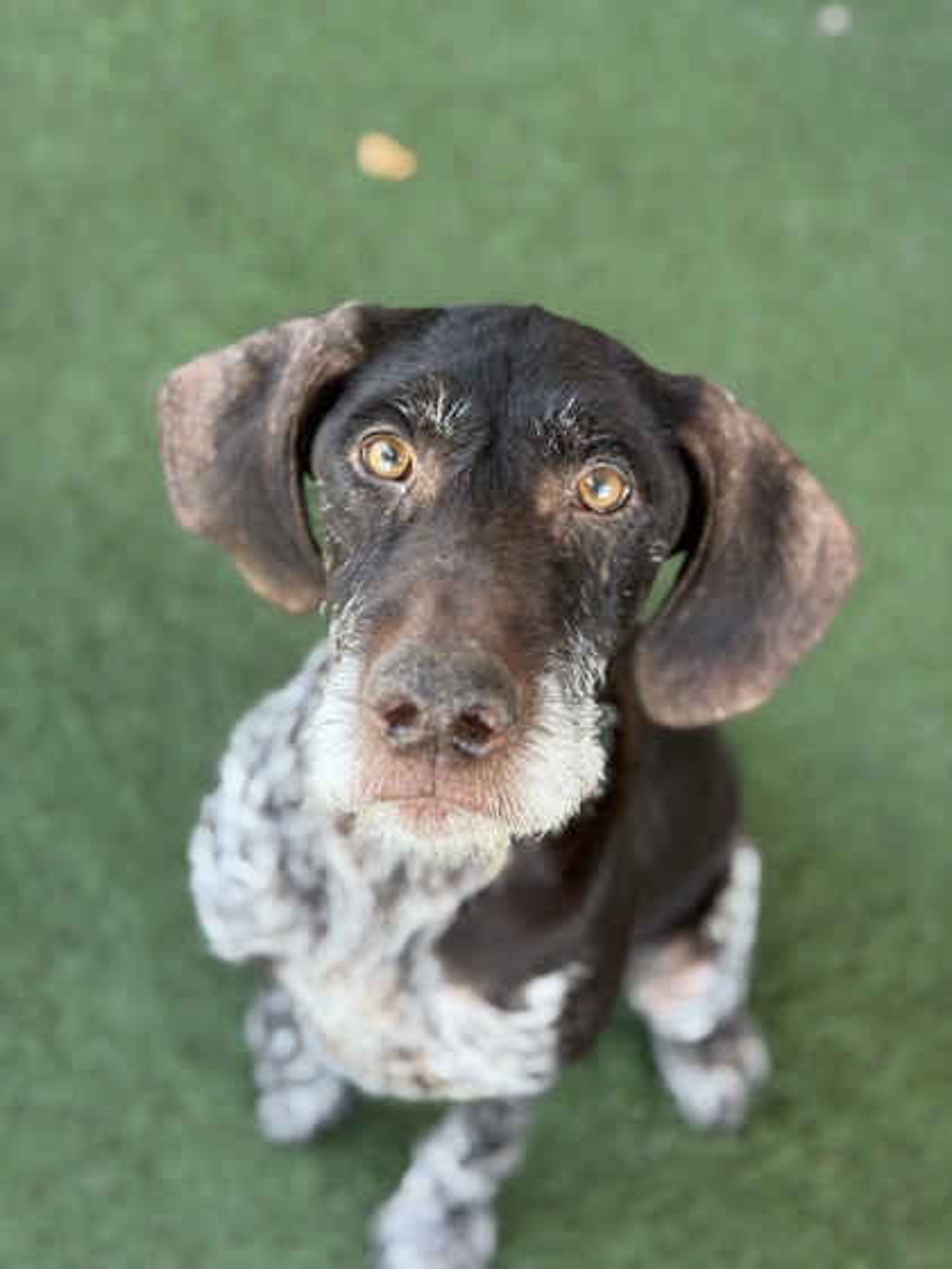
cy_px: 634
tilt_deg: -59.8
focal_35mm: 48
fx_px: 1760
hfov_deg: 30.3
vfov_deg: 39.7
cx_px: 476
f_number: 1.78
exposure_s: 1/113
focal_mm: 6.76
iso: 100
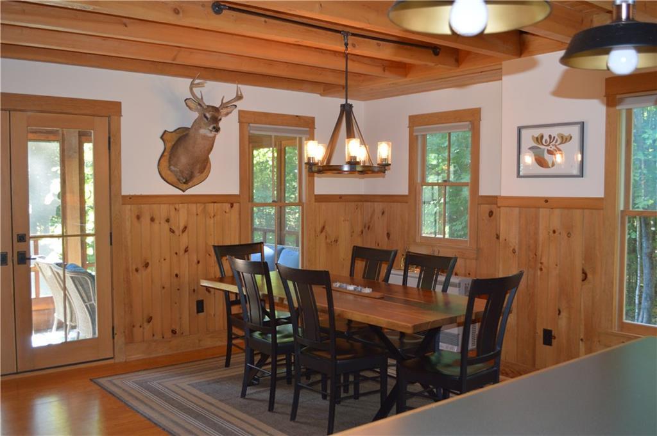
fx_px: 656
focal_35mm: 36
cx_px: 328
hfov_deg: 53.2
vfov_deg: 36.8
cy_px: 218
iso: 800
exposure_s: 1/60
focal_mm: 24
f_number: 4
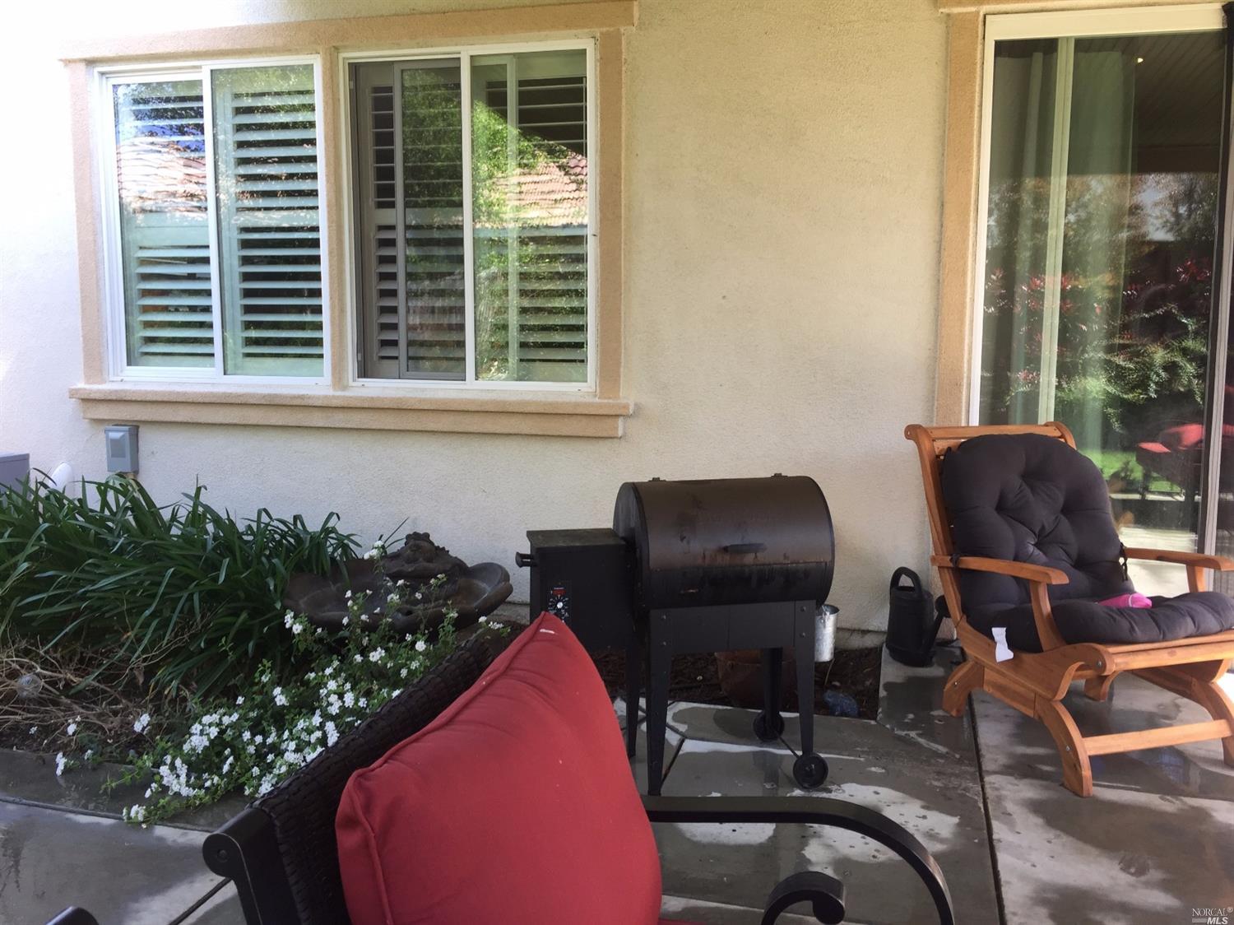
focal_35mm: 29
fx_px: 1033
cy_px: 462
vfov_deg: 48.2
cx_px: 617
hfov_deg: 61.7
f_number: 2.2
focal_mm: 4.15
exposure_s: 1/120
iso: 40
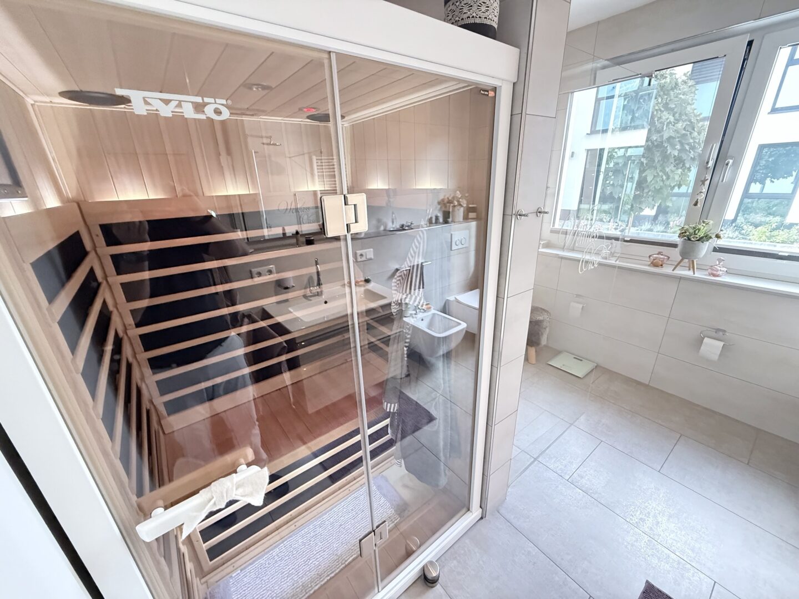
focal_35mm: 14
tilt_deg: -20.2
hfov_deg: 102.1
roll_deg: +1.8
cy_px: 300
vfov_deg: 85.7
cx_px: 400
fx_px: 323
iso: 800
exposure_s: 1/60
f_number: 2.2
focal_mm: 2.22
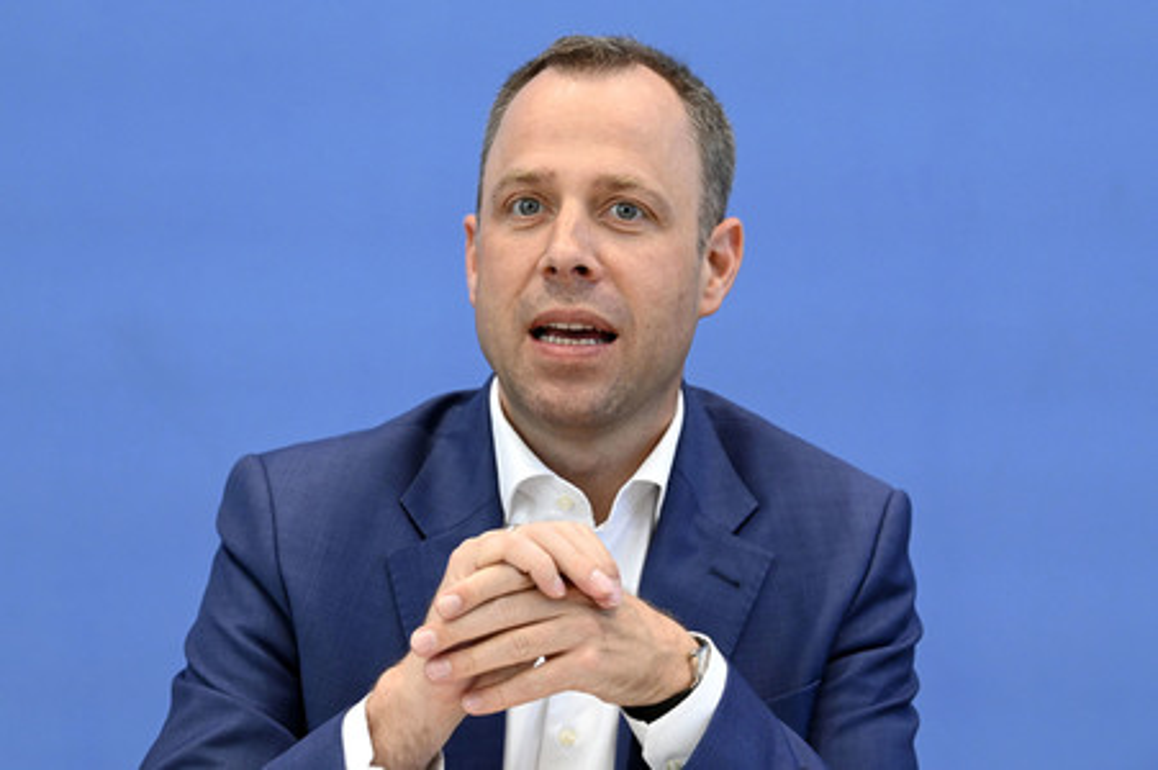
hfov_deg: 16.4
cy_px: 385
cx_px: 579
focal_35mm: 125
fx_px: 4018
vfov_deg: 11.0
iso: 5000
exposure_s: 1/800
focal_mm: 125
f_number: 5.6
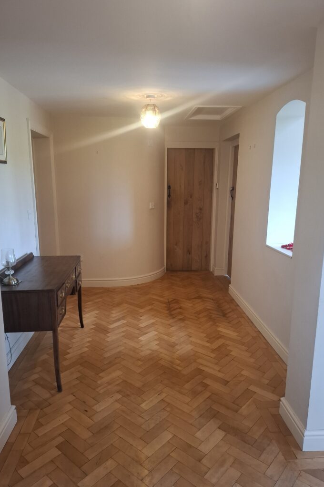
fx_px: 324
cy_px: 244
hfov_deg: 53.1
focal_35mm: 24
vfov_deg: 73.8
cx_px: 156
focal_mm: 5.54
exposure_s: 1/60
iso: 320
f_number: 1.8
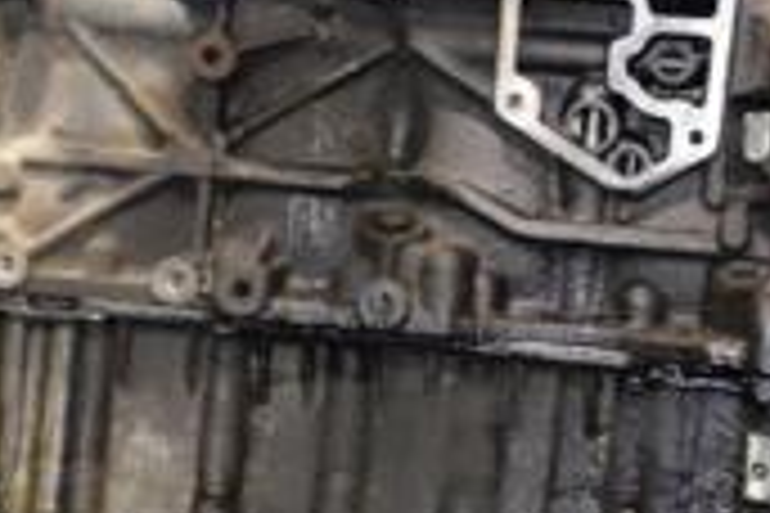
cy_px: -140
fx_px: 2695
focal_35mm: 126
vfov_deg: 10.7
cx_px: 333
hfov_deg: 16.3
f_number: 5
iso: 800
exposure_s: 1/60
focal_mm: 24
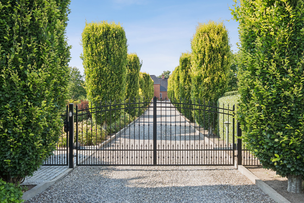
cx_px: 152
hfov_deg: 51.9
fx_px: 312
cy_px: 102
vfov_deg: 35.9
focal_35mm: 37
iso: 640
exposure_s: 1/320
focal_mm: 25
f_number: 8
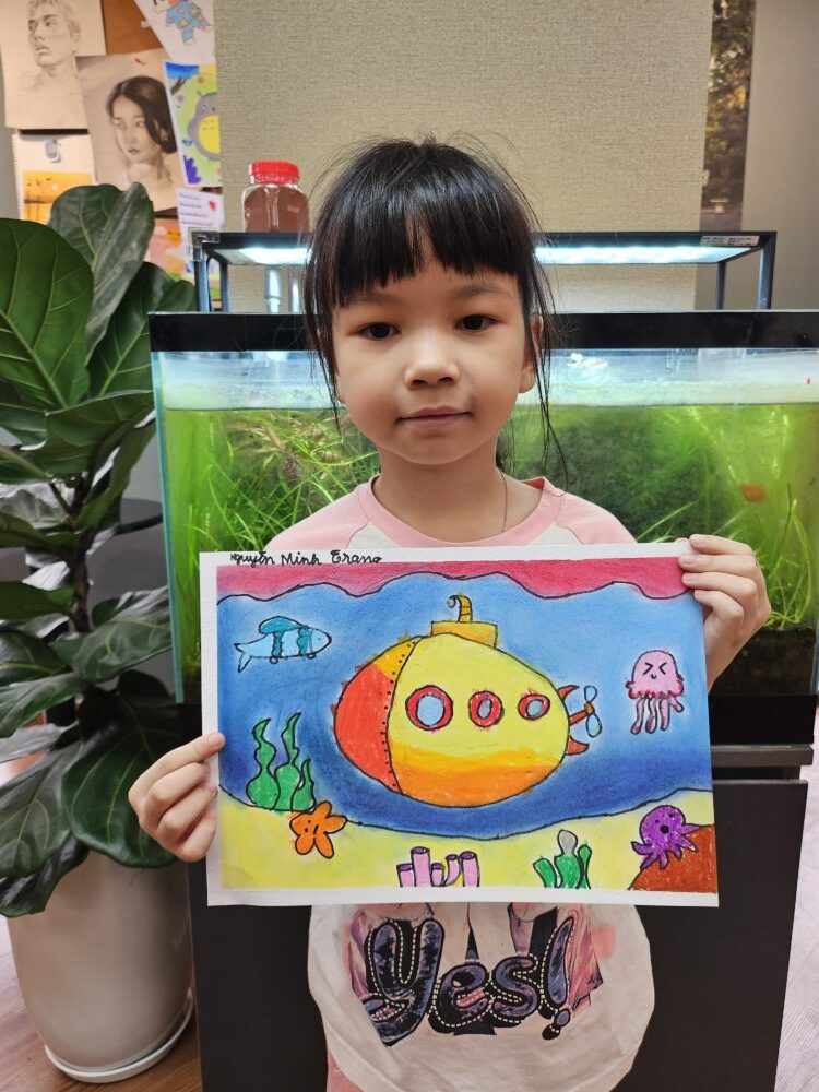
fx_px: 757
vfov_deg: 71.6
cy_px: 546
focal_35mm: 24
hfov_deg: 56.8
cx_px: 410
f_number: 1.8
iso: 50
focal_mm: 5
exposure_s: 1/100
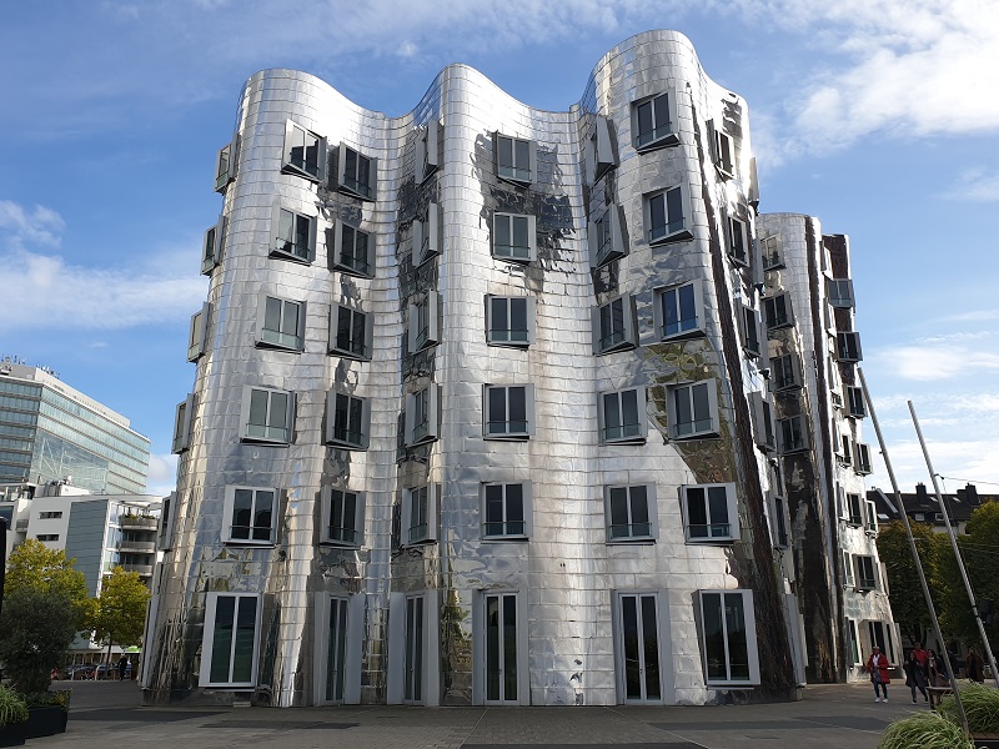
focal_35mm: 26
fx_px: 750
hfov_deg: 67.3
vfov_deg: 53.1
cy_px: 374
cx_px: 500
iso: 50
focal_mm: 4.3
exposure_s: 1/1266
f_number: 2.4
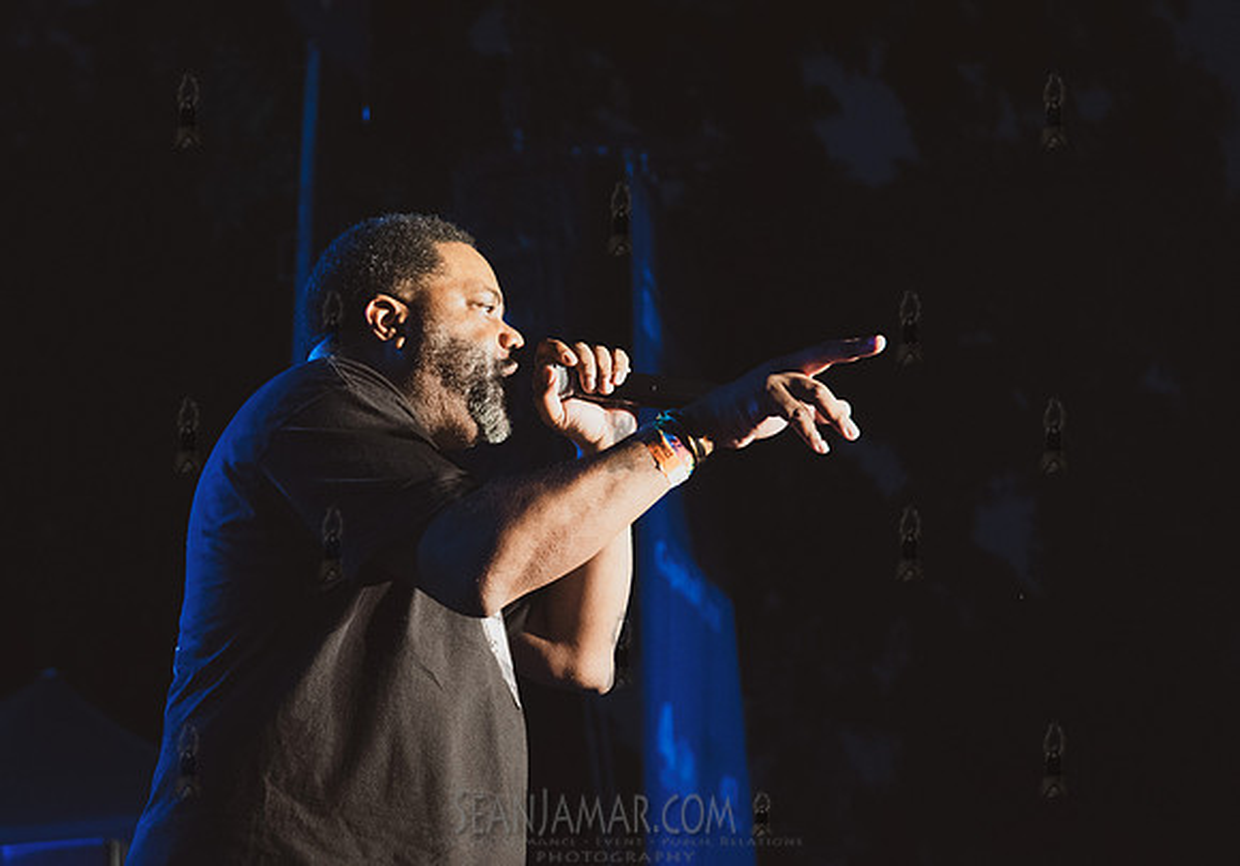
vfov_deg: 18.4
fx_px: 2673
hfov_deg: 26.0
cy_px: 348
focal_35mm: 76
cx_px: 464
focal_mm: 62
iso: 4000
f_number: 4
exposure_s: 1/400
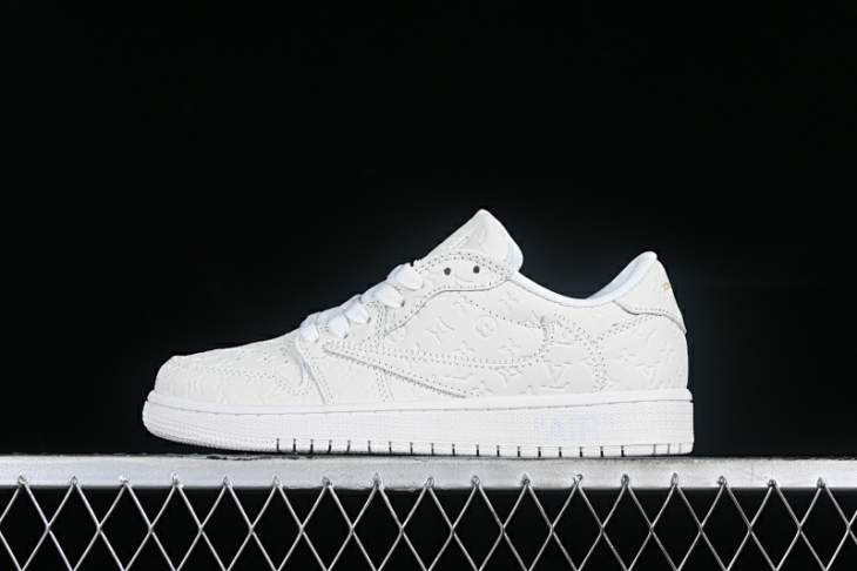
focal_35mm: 75
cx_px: 428
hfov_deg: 27.0
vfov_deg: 18.2
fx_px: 1785
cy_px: 286
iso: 160
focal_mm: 50
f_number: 8
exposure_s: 1/100
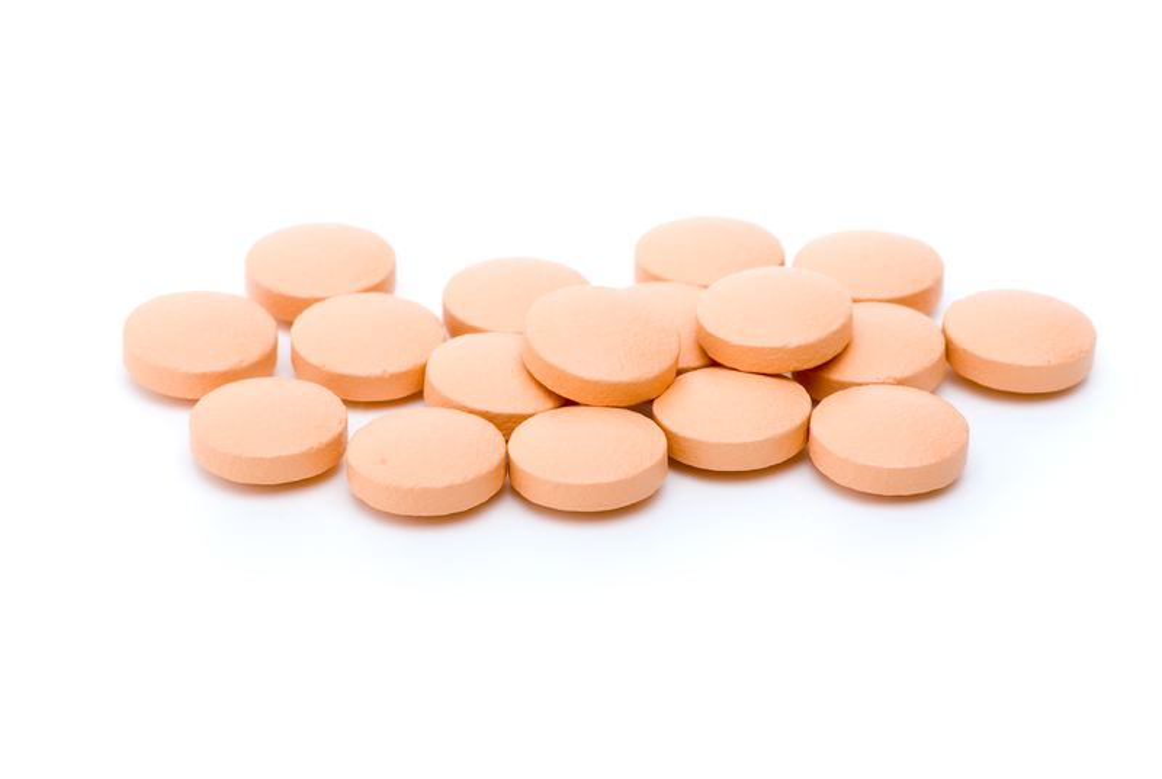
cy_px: 390
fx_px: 4849
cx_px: 581
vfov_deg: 9.2
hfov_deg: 13.7
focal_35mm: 150
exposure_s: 1/180
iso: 100
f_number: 13
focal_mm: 100
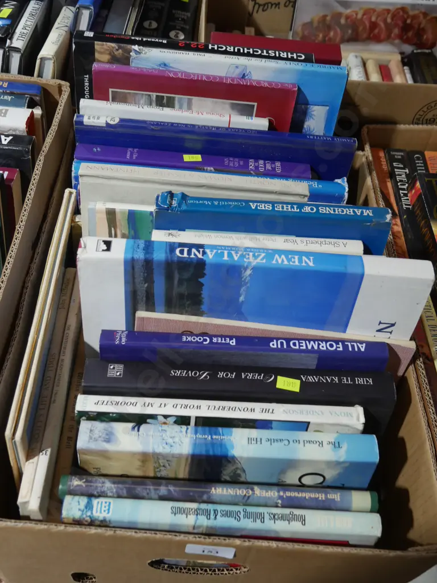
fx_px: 606
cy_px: 292
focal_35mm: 36
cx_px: 218
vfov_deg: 51.4
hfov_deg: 39.7
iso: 640
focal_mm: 18
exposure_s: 1/60
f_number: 4
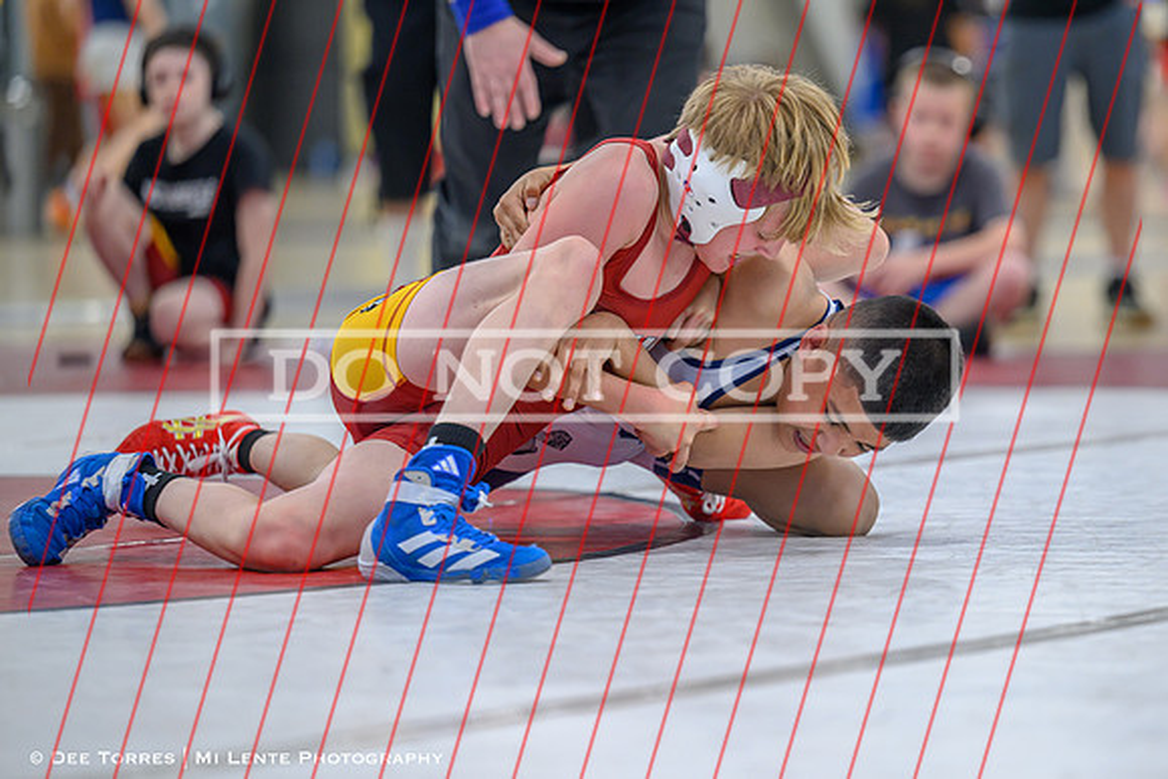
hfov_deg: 10.0
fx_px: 6661
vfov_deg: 6.7
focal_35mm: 205
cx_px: 741
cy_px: 409
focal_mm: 160
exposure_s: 1/640
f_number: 2.8
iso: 1100
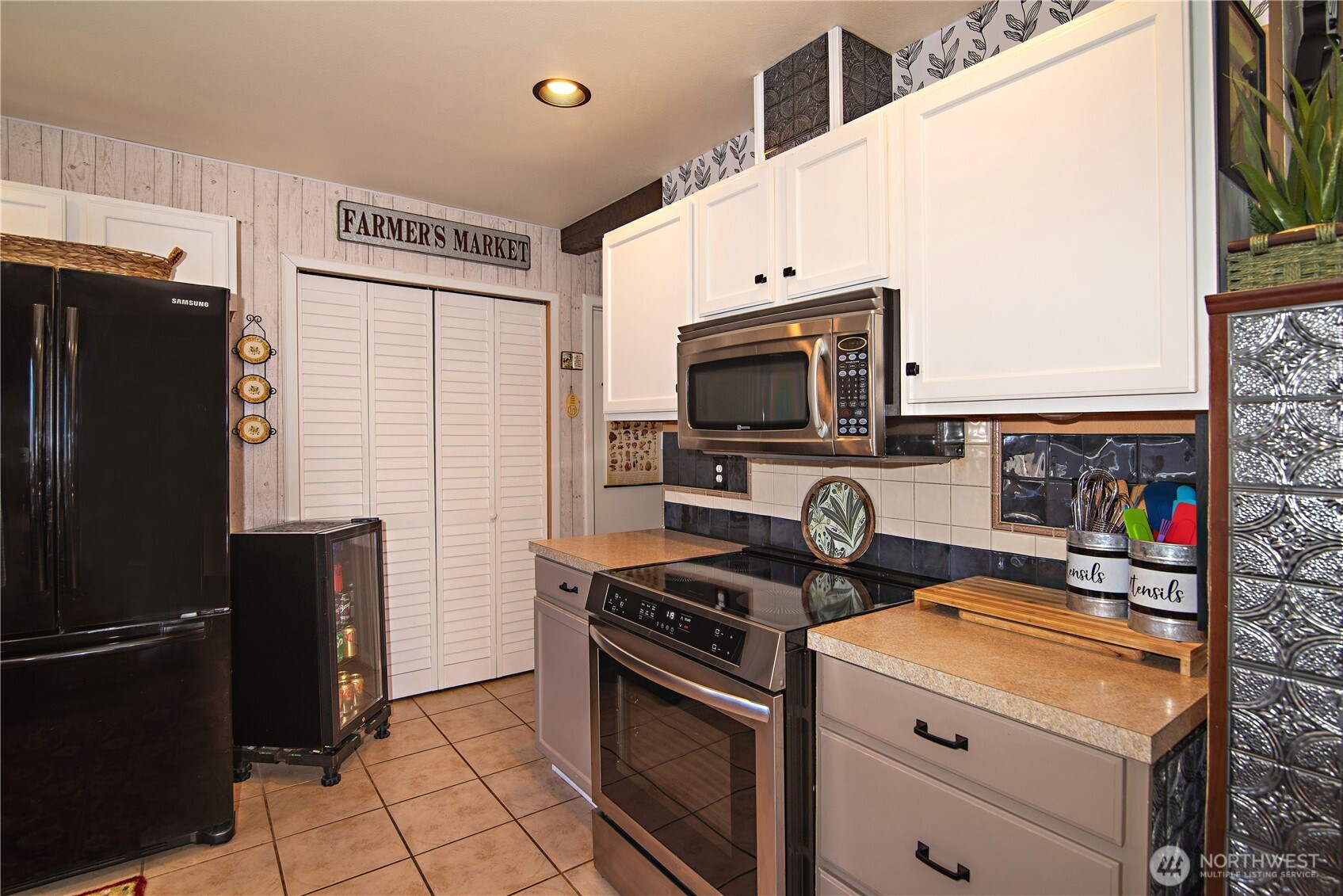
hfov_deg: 90.0
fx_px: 672
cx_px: 672
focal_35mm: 18
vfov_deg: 67.4
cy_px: 448
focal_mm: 18
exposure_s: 1/25
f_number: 5
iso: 200
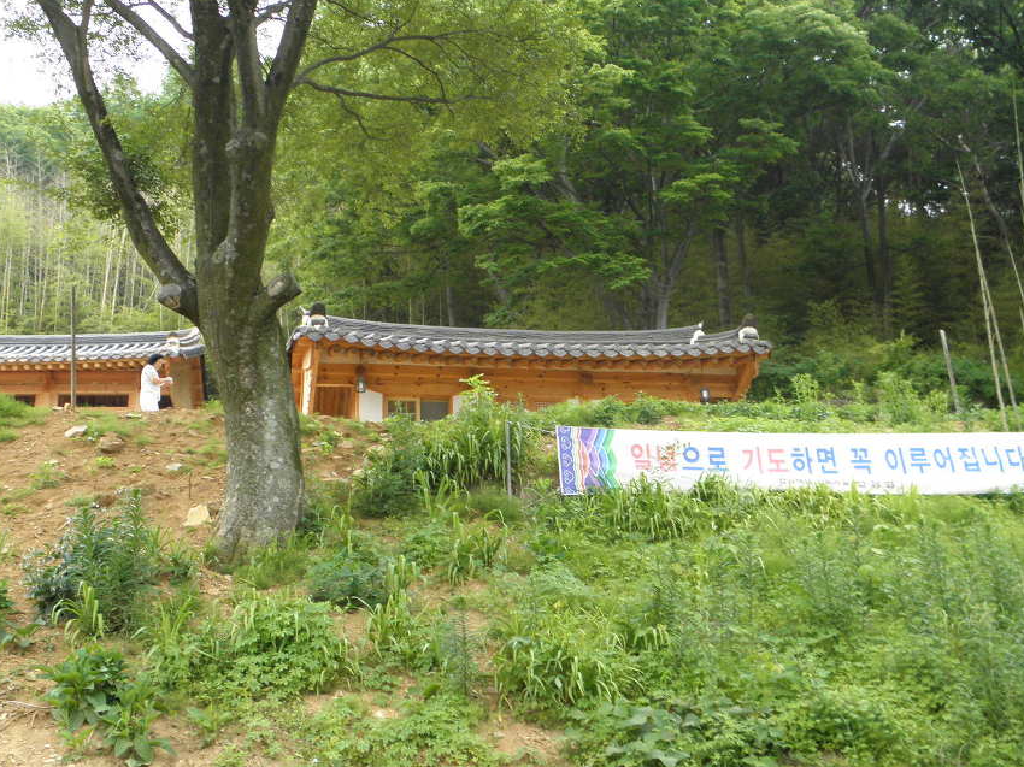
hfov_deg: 40.4
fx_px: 1390
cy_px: 364
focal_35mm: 47
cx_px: 488
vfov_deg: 30.9
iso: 100
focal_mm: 7.1
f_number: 3.8
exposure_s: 1/80
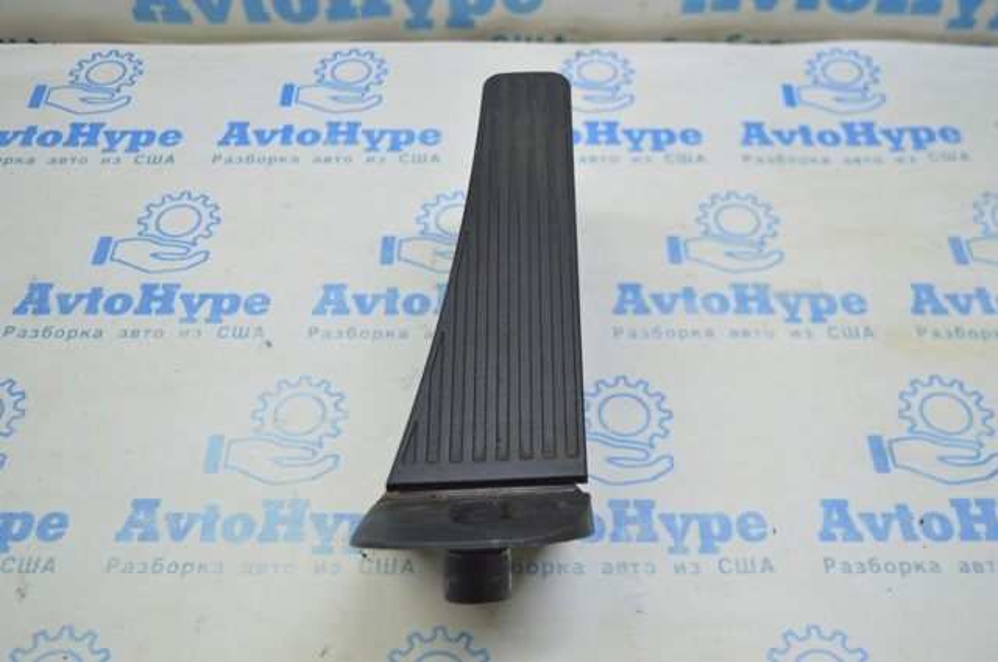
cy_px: 331
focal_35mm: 38
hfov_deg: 51.3
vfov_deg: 35.4
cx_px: 499
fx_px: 1038
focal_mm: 25
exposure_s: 1/50
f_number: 4
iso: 400
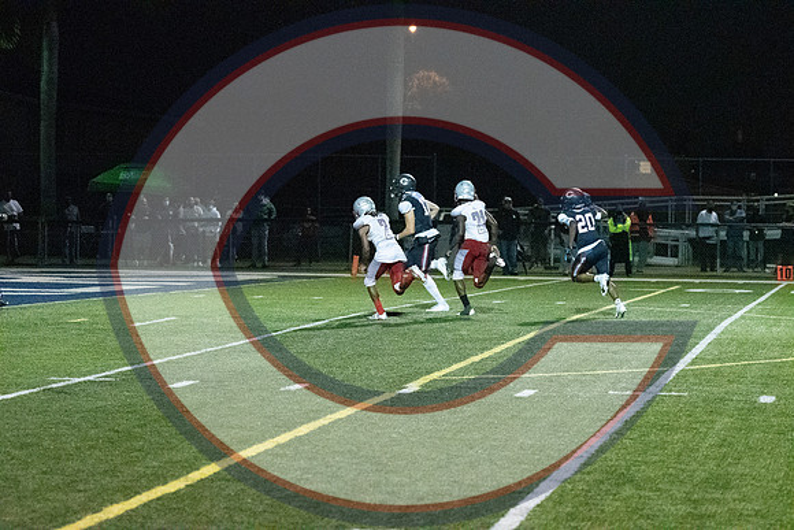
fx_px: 2316
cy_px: 265
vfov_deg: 13.0
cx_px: 397
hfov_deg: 19.5
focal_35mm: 105
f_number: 2.8
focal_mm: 70
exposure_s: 1/3200
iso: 40000
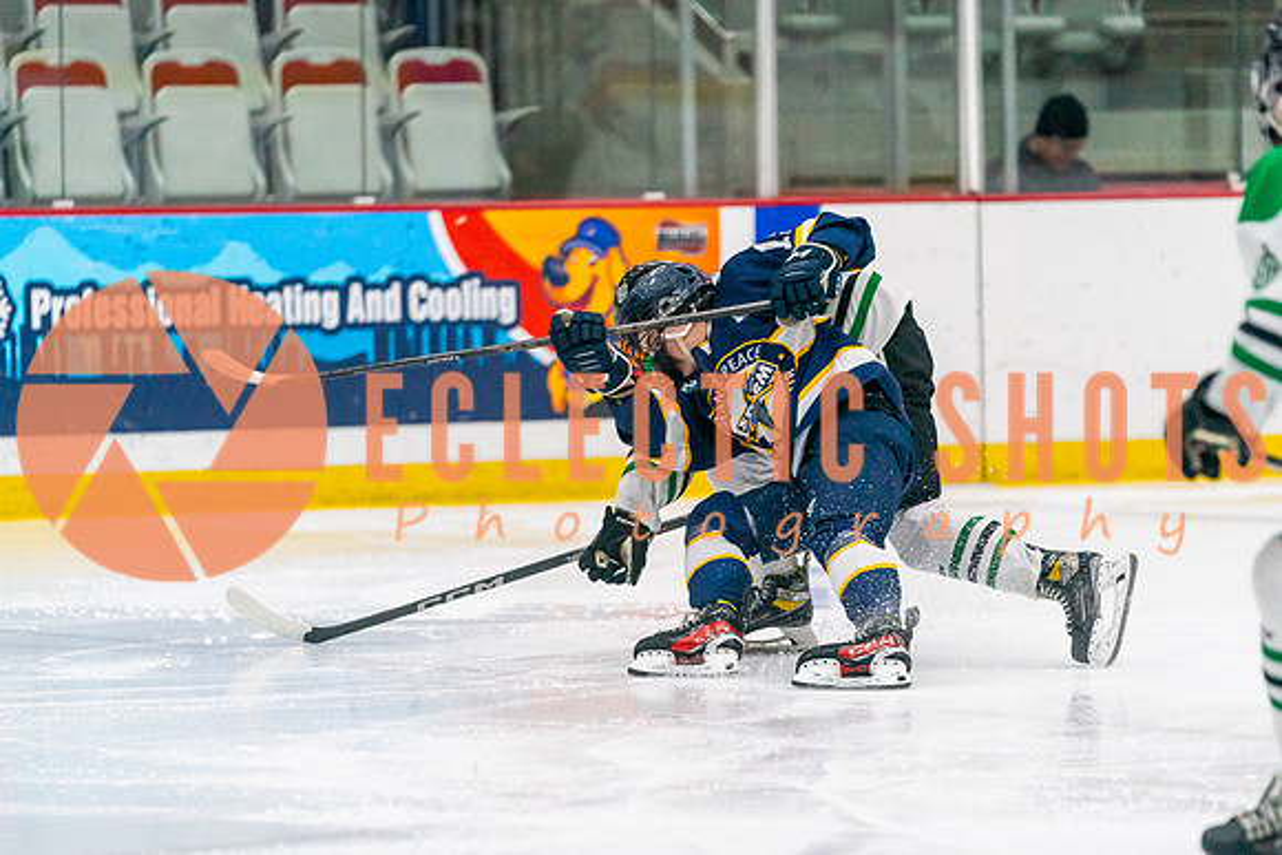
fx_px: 9152
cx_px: 724
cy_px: 504
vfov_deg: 5.4
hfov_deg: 8.0
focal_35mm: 257
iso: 4000
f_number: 2.8
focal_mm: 200
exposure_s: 1/1600
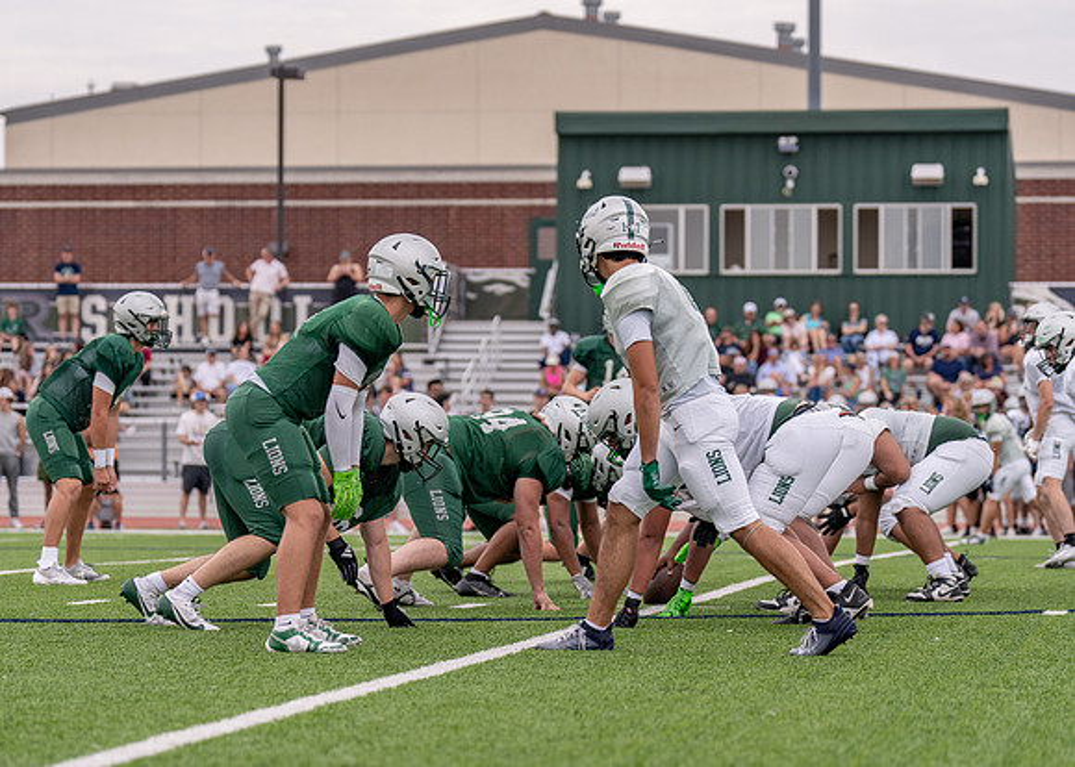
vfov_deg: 10.8
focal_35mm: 133
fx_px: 4055
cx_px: 510
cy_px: 444
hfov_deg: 15.1
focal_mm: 100
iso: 320
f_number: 2.8
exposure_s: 1/3200
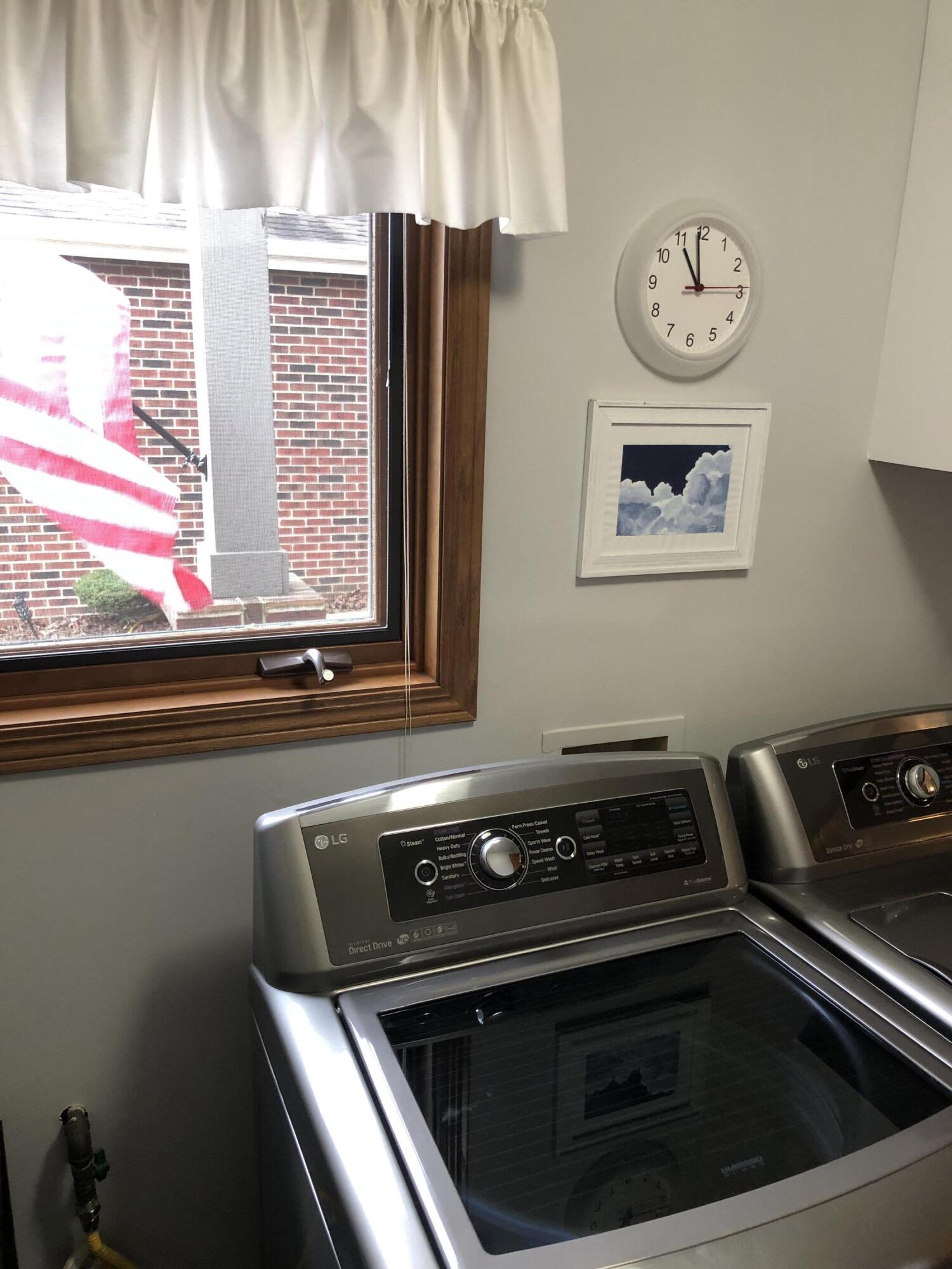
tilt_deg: -15.9
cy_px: 634
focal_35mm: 28
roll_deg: -1.7
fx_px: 1027
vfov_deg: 63.4
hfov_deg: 49.7
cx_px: 476
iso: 40
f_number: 1.8
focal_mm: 3.99
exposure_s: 1/17
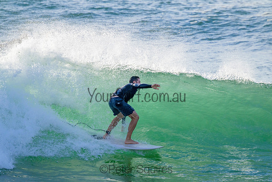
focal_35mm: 800
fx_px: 6046
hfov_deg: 2.6
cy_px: 91
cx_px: 136
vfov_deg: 1.7
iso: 1250
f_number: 11
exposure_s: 1/2000
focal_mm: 800
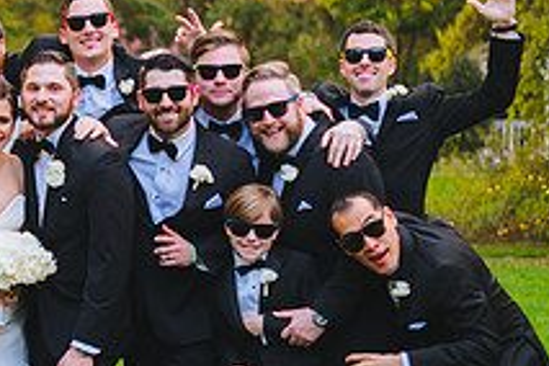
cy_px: 294
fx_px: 2074
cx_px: -103
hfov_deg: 14.6
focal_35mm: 136
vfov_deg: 10.1
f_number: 2
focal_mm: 50
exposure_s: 1/320
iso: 400
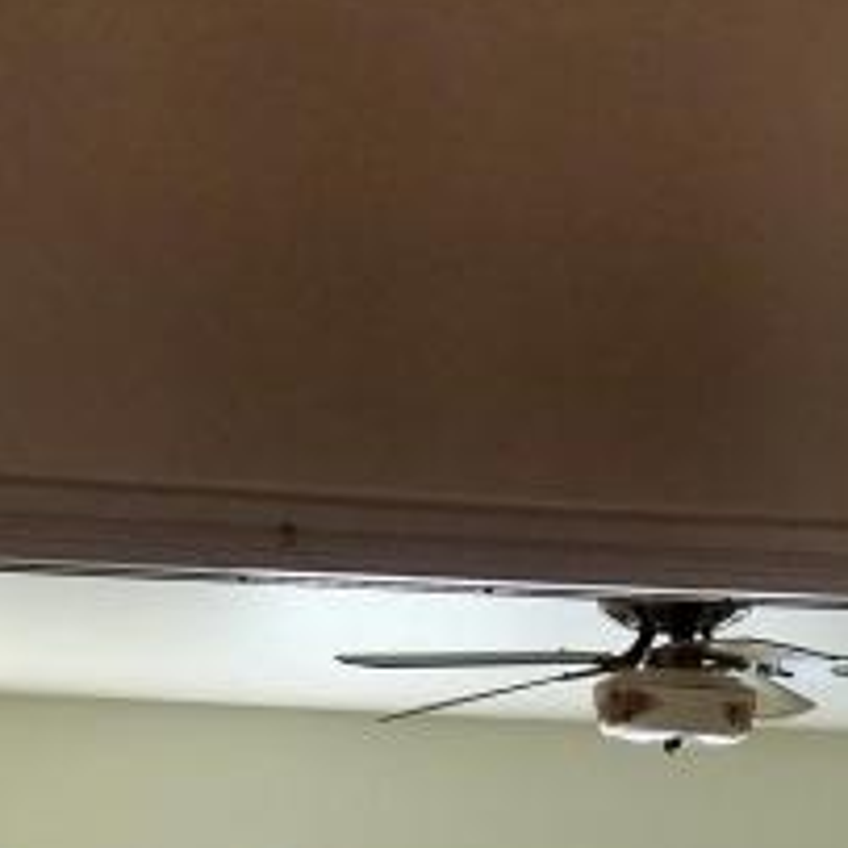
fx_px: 3215
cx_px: 497
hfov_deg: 15.0
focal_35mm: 116
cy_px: 1579
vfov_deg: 13.3
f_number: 1.7
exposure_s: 1/100
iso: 80
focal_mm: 4.2
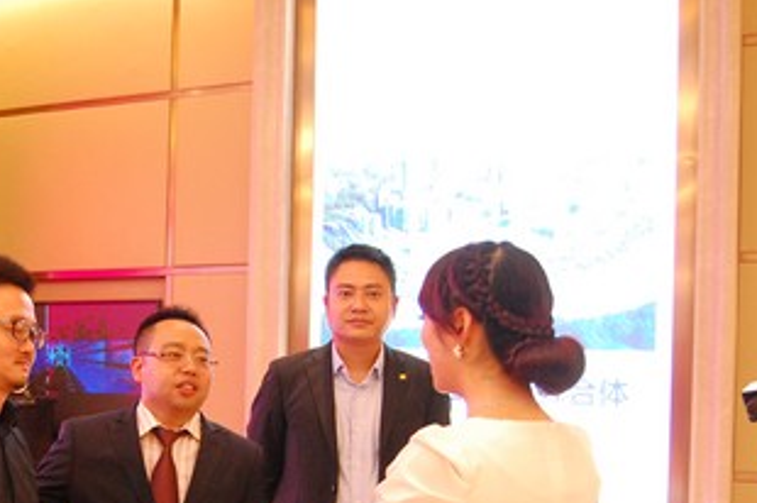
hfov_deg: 34.0
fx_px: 1218
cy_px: 398
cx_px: 220
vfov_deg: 23.0
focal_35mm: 58
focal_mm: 24
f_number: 4
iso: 1600
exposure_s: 1/60
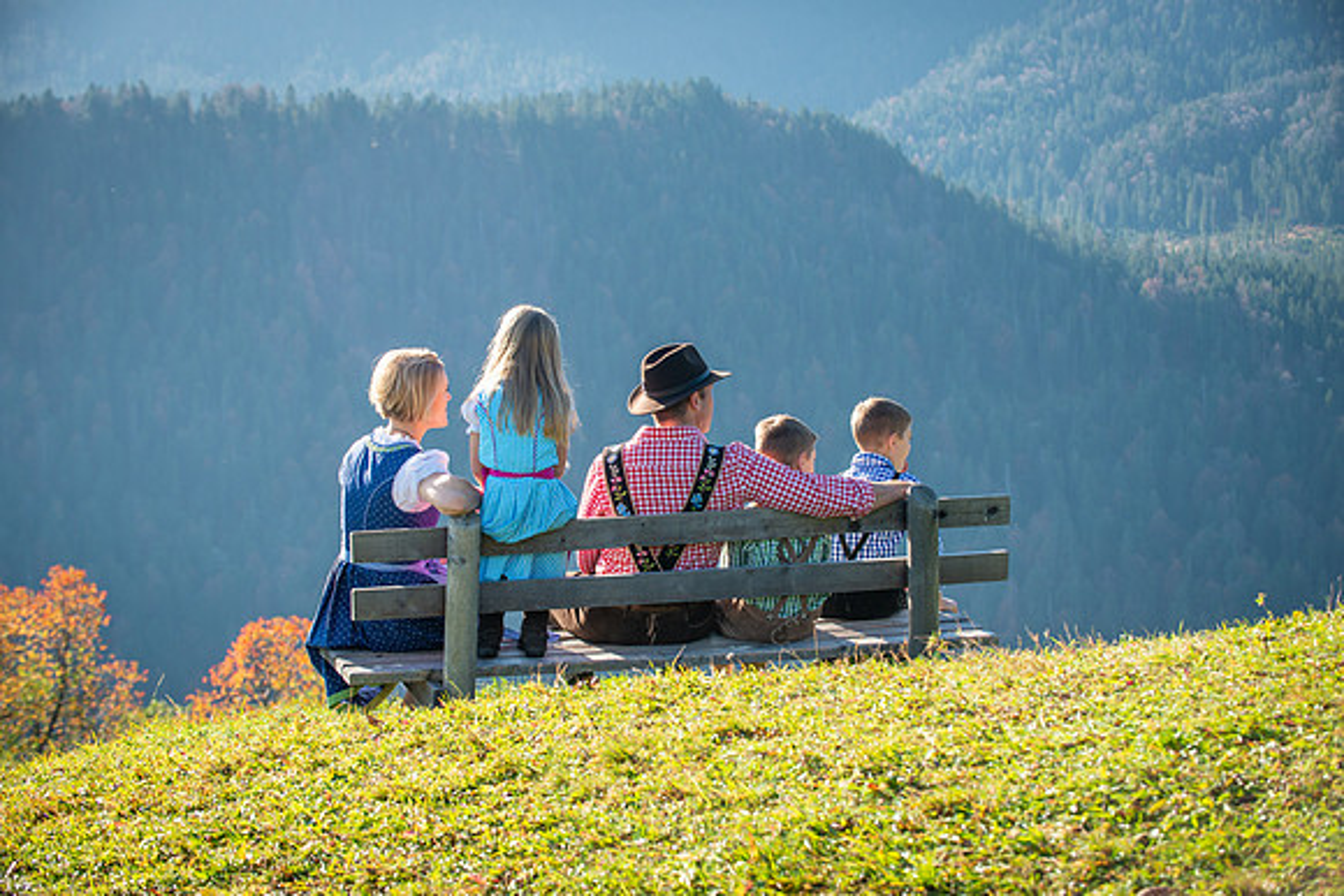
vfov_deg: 15.9
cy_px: 448
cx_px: 672
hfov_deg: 23.6
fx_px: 3211
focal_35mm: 86
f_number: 7.1
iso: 100
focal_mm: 86
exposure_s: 1/250
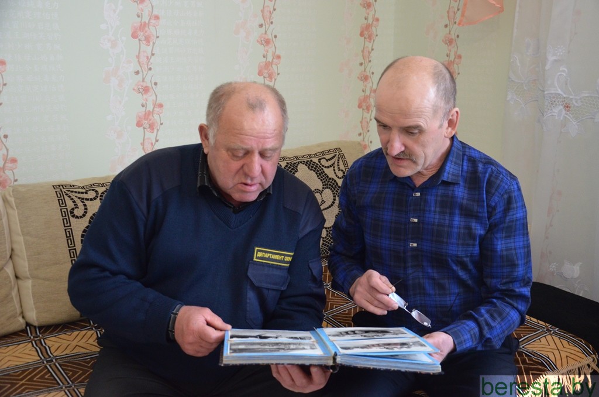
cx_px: 300
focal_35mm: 39
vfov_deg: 34.1
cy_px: 198
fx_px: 648
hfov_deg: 49.6
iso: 2000
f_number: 4
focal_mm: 26
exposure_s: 1/30
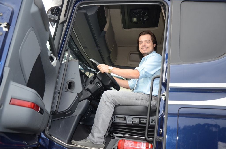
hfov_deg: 53.2
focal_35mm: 36
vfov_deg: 36.7
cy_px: 74
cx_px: 113
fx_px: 226
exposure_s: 1/250
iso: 640
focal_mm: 24
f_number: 3.8
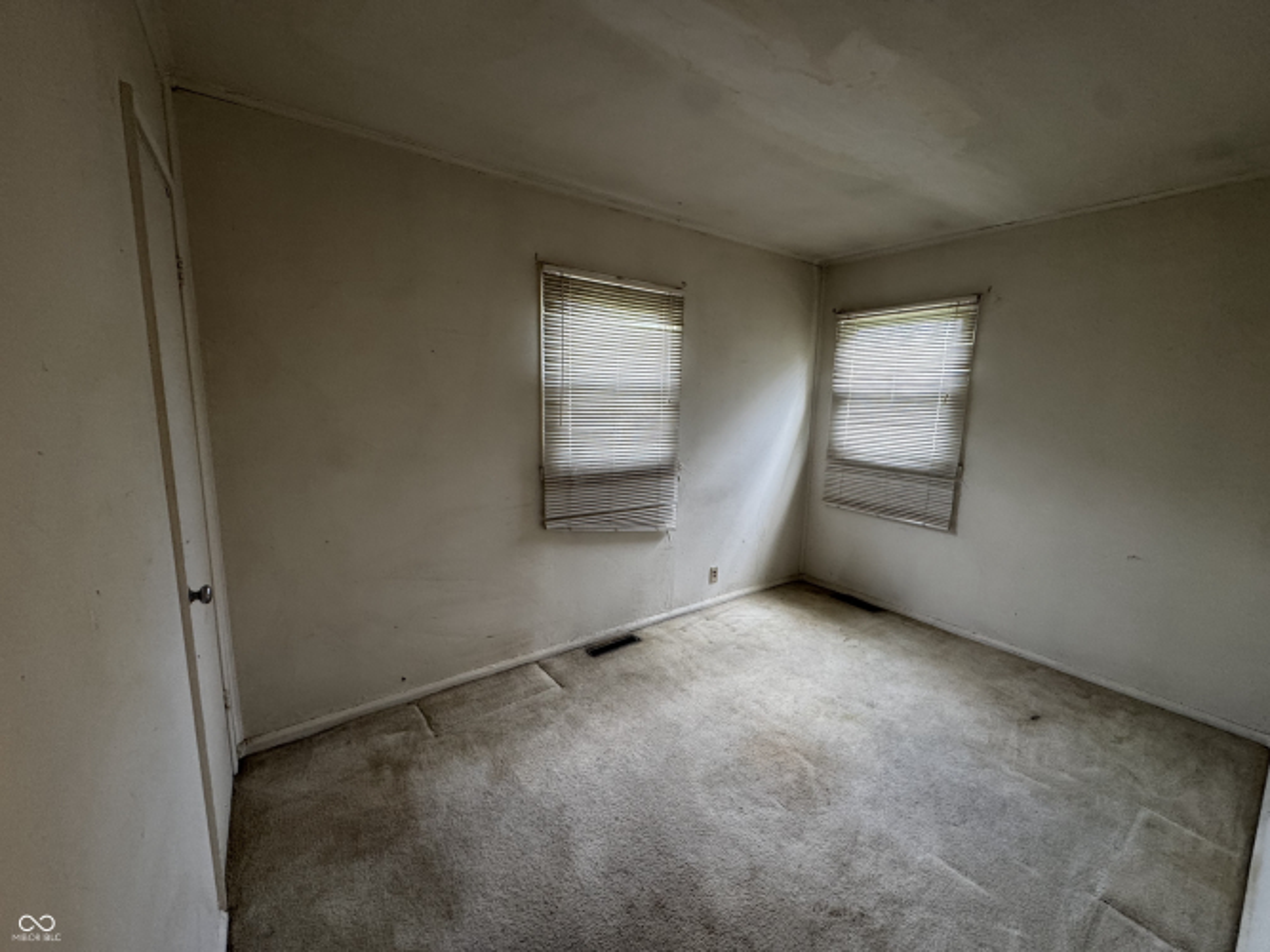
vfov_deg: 85.7
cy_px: 476
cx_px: 635
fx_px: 514
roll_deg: -1.4
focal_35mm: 14
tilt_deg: -9.4
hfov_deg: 102.1
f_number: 2.2
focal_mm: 2.22
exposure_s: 1/120
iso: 250
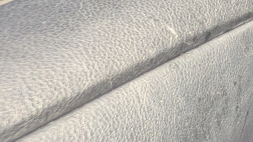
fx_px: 449
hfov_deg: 14.1
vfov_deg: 16.6
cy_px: -60
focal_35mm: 67
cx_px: 643
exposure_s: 1/518
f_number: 1.7
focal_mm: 2.02
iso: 45
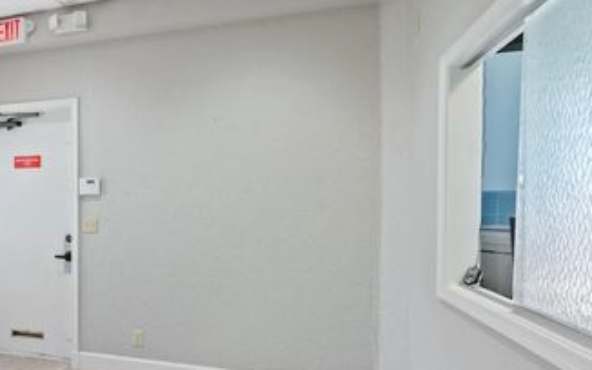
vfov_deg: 44.0
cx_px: 94
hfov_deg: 59.6
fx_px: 452
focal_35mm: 28
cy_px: 243
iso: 200
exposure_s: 1/2.5
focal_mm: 14
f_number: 8
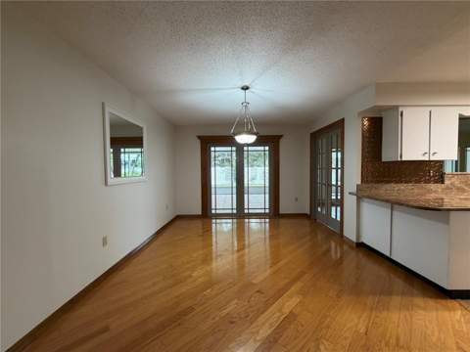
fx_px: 190
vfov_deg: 85.7
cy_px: 176
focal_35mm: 14
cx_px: 235
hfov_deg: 102.1
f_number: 2.2
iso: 250
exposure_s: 1/60
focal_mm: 2.22
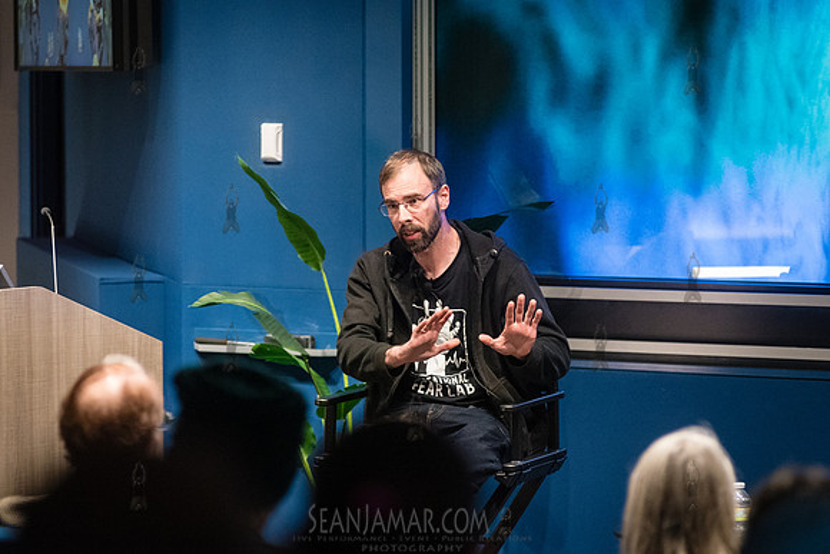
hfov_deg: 12.5
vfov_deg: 8.3
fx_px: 3804
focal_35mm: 165
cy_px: 277
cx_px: 415
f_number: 3.5
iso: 6400
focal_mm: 155
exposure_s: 1/200
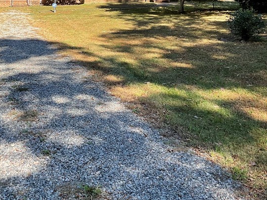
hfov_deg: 34.9
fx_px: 424
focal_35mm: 55
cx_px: 123
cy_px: 34
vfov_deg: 26.0
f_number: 1.8
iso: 16
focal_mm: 3
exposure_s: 1/297
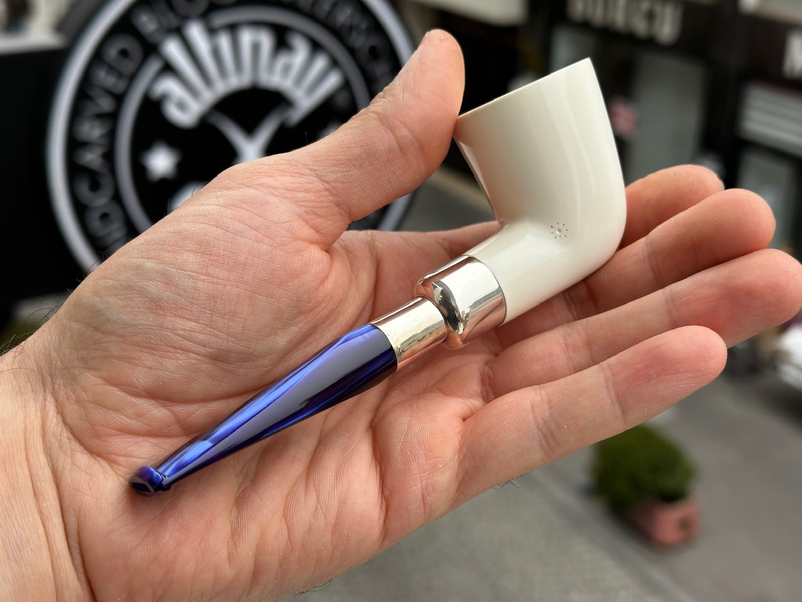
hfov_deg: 39.7
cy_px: 301
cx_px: 401
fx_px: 1112
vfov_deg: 30.3
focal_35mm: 48
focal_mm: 6.86
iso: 50
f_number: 1.78
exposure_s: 1/248
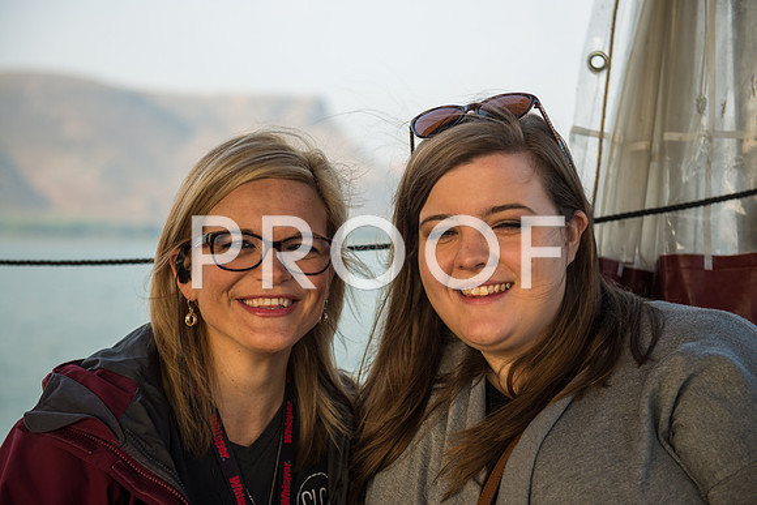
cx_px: 378
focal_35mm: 66
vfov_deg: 20.6
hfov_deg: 30.5
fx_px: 1388
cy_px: 252
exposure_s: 1/320
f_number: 2.8
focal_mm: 66
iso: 100
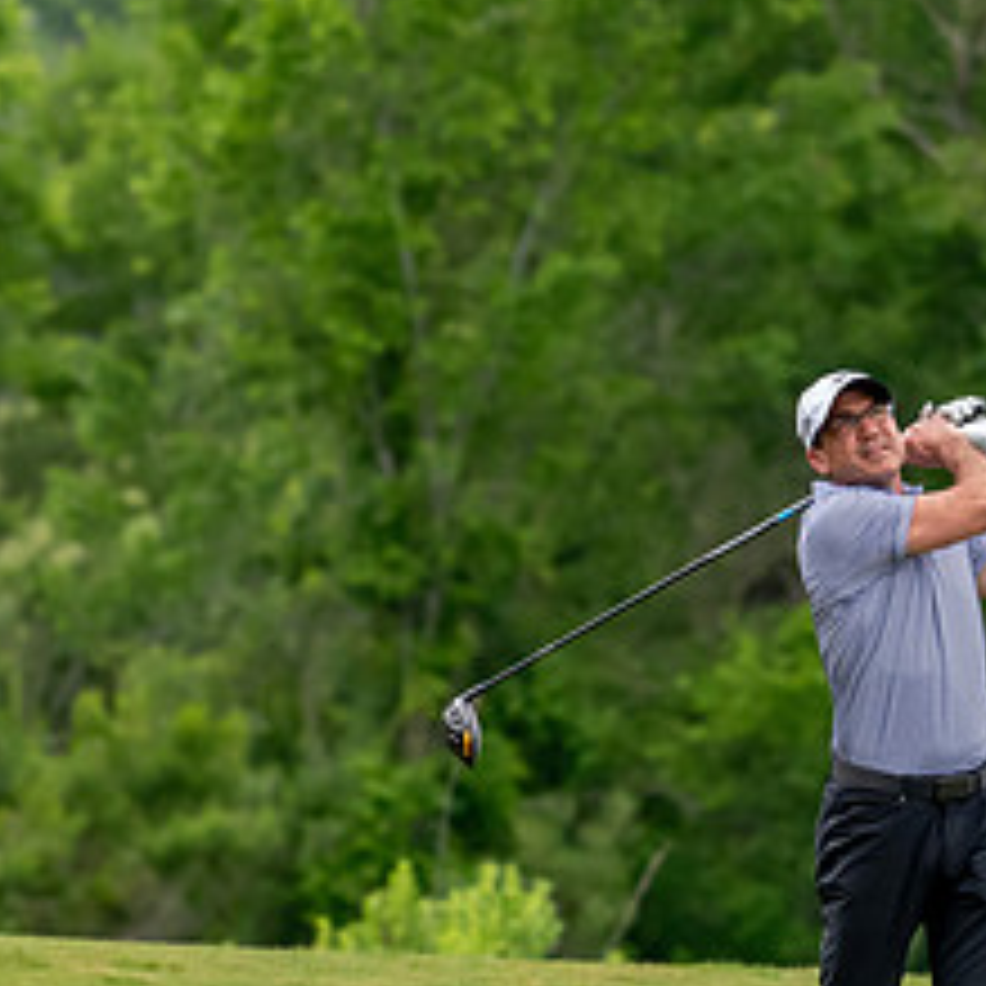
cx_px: 680
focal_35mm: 981
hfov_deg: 1.8
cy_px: 547
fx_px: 31614
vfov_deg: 1.8
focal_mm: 290
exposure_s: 1/2000
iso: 1600
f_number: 5.6
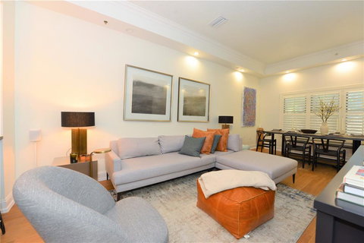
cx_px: 182
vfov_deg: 81.2
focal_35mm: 14
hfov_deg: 104.3
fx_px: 142
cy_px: 122
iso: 800
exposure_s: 1/60
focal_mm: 14
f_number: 7.1
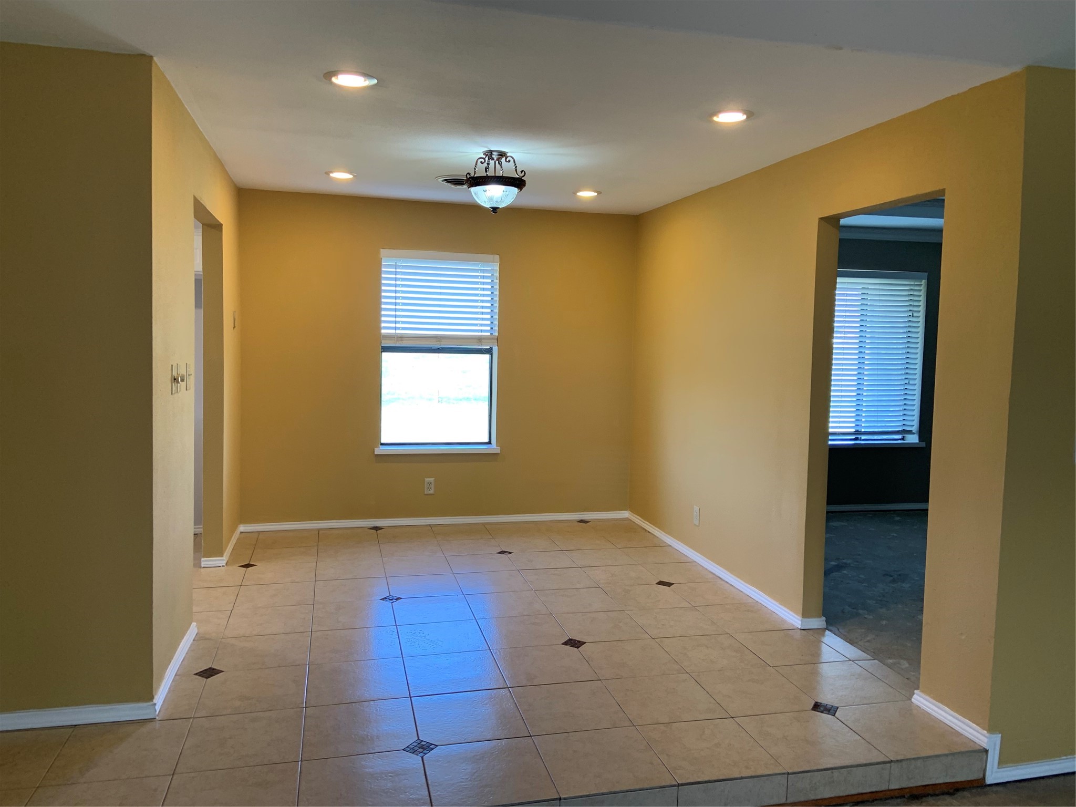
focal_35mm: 26
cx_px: 538
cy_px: 404
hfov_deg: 67.3
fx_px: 808
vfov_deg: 53.1
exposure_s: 1/60
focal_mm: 4.25
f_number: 1.8
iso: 50
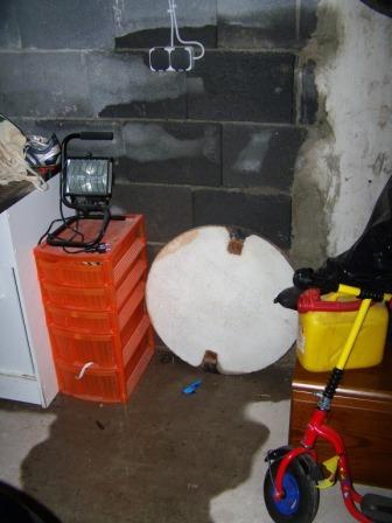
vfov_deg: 49.0
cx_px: 196
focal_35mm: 38
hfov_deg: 37.7
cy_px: 262
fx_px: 574
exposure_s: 1/60
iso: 80
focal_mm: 6.3
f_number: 2.8
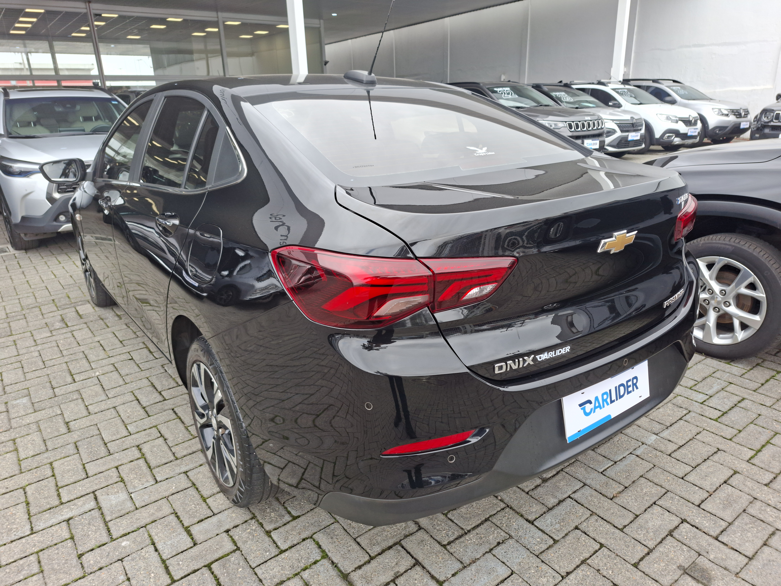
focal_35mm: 23
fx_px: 519
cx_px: 390
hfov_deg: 73.9
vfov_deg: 58.9
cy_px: 293
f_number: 1.8
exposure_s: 1/266
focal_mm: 5.54
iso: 50
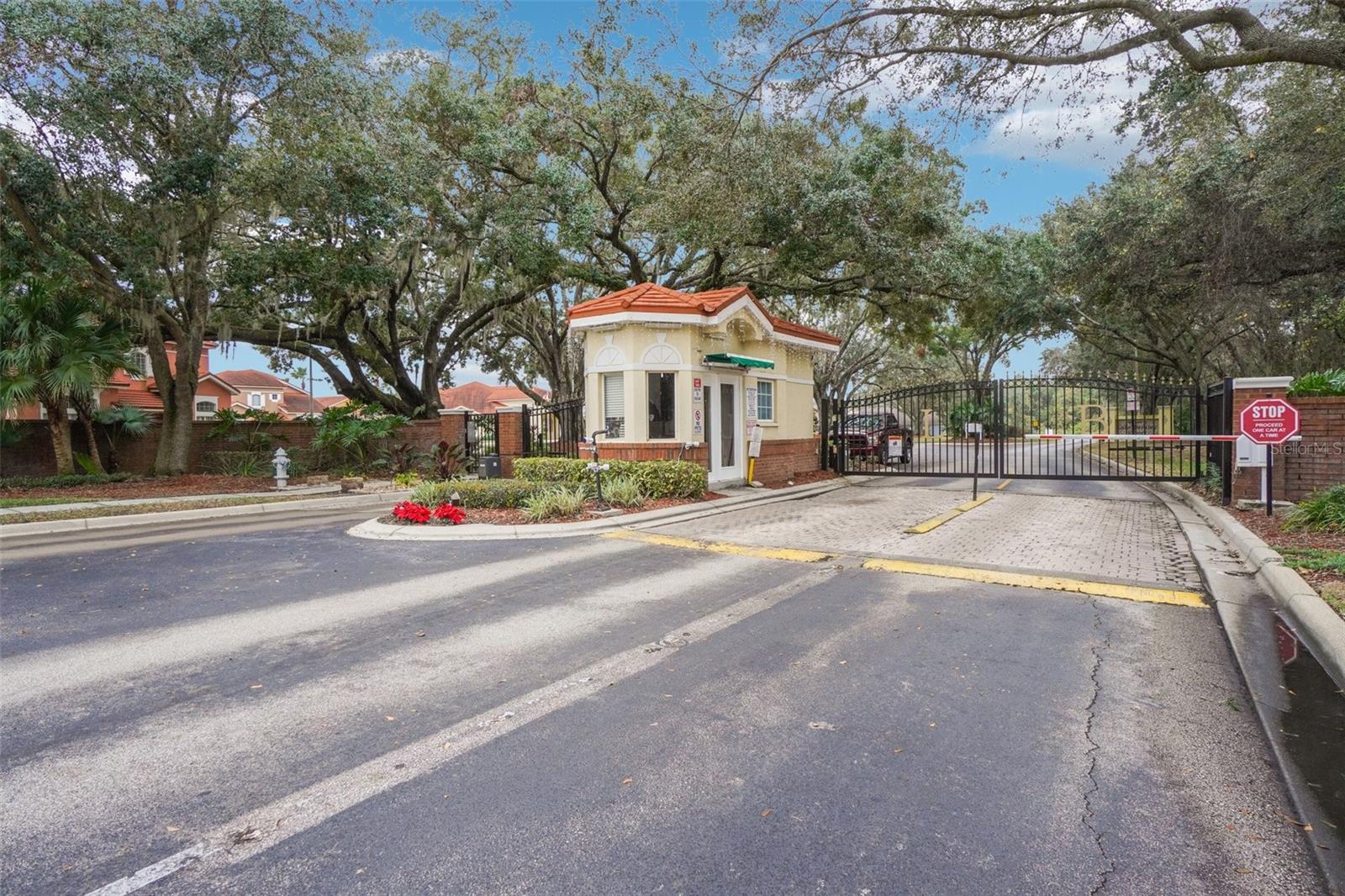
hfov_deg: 85.4
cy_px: 448
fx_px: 728
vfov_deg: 63.2
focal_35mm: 20
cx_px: 672
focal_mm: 13
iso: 400
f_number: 8
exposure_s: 1/80
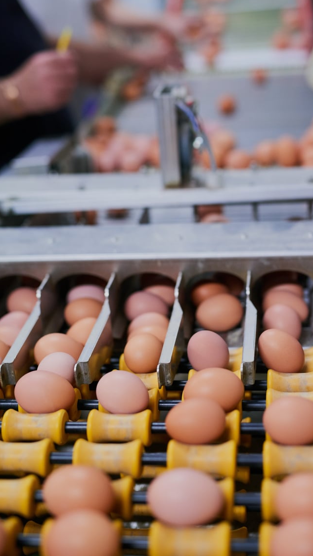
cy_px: 277
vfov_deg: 39.2
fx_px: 782
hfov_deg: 22.6
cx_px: 186
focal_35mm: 53
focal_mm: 50
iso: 800
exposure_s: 1/200
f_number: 2
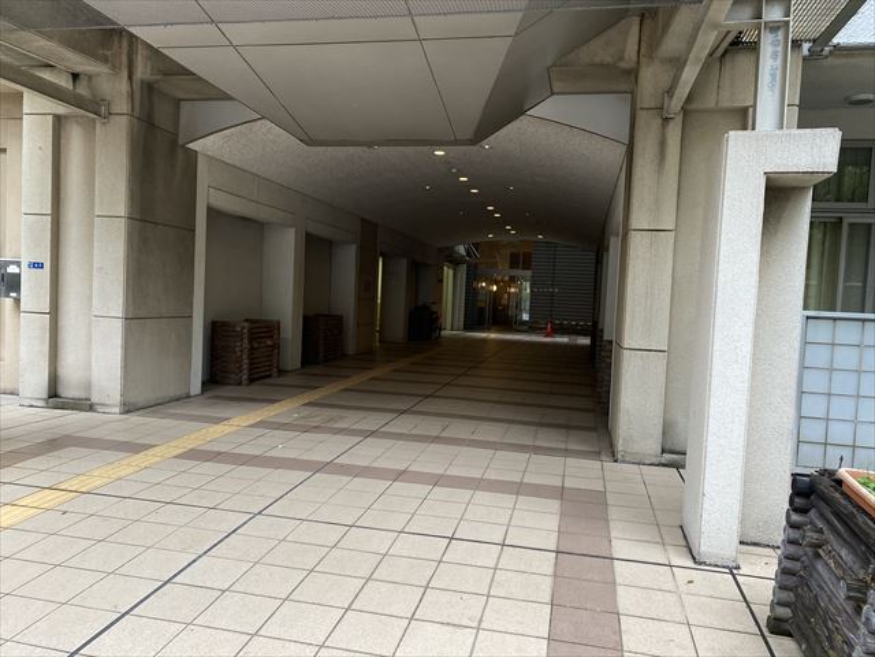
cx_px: 438
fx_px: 657
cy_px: 328
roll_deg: -1.5
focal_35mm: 26
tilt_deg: -4.6
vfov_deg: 53.1
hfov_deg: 67.3
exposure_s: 1/121
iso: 80
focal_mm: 4.25
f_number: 1.8
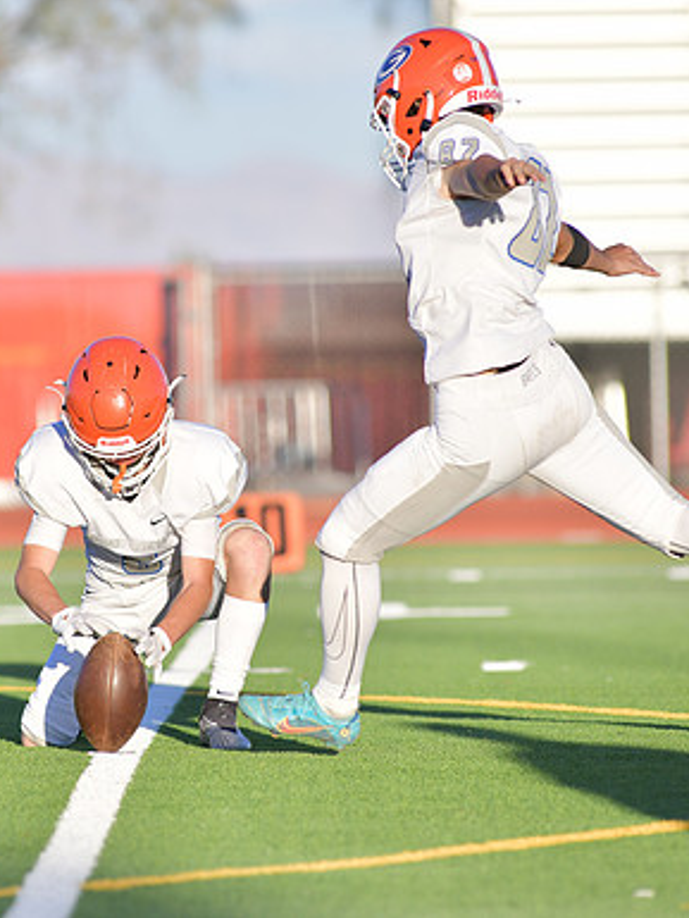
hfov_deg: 3.4
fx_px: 11538
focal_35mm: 435
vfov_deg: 4.6
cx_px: 179
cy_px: 459
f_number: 5
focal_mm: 300
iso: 560
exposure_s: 1/3200
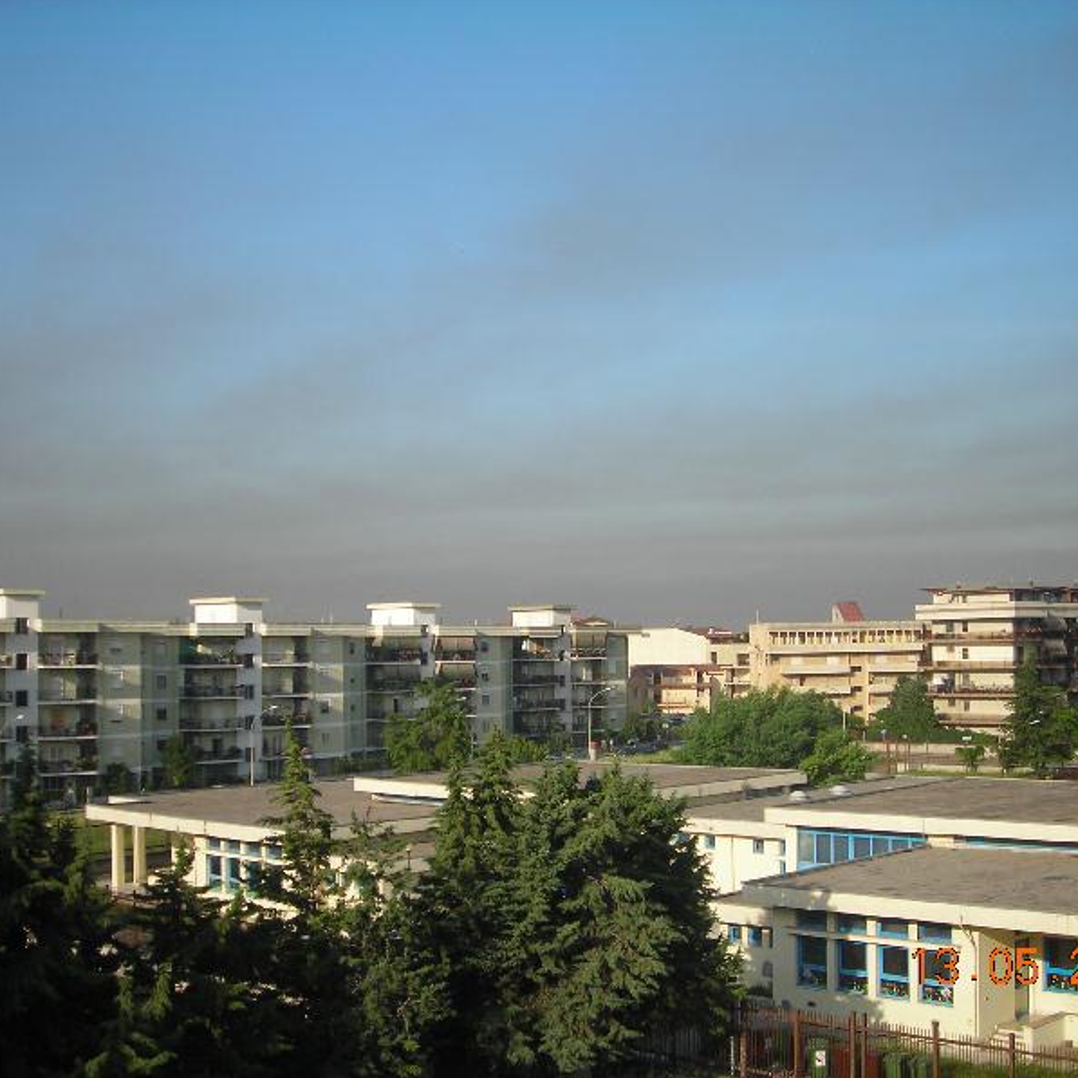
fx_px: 1585
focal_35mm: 45
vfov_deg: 37.6
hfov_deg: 37.6
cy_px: 538
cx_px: 551
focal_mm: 6.3
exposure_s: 1/149
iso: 50
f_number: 6.4
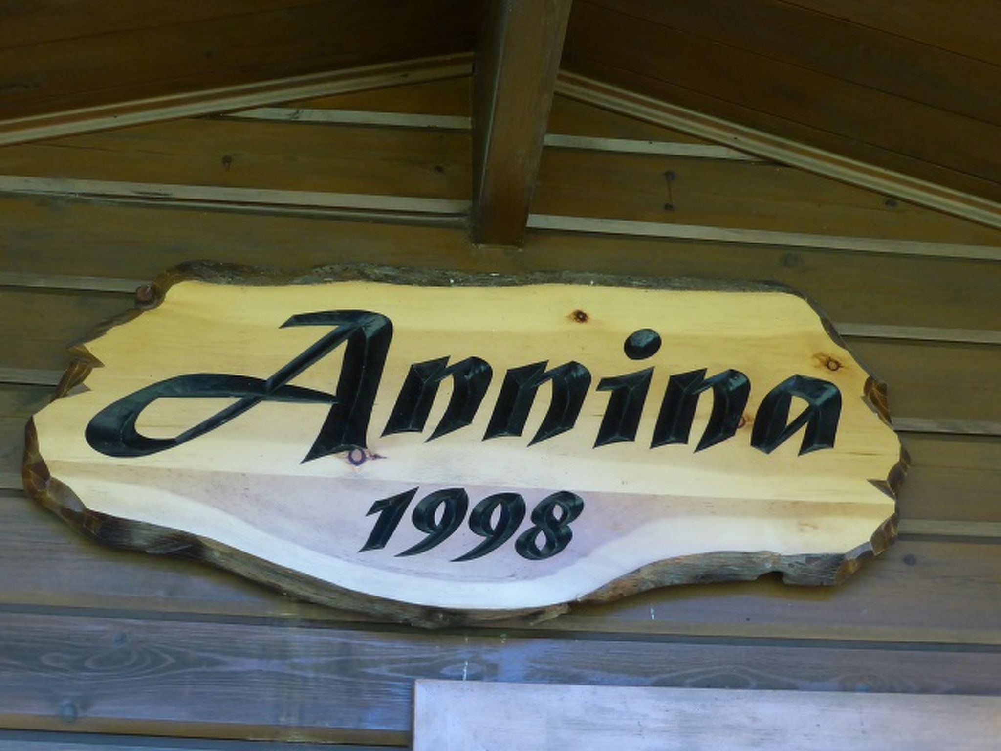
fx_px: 1417
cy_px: 376
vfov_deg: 29.7
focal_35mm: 49
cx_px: 500
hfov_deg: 38.9
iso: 320
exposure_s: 1/60
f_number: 4.2
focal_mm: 8.5
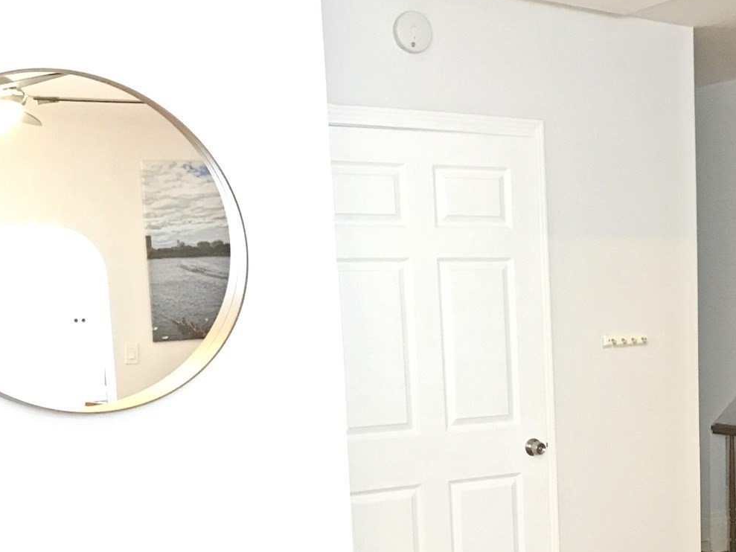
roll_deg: +1.5
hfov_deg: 31.7
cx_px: 659
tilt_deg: -10.2
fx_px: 1233
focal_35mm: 58
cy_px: 502
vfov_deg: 24.5
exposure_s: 1/15
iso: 50
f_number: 1.8
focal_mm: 3.99
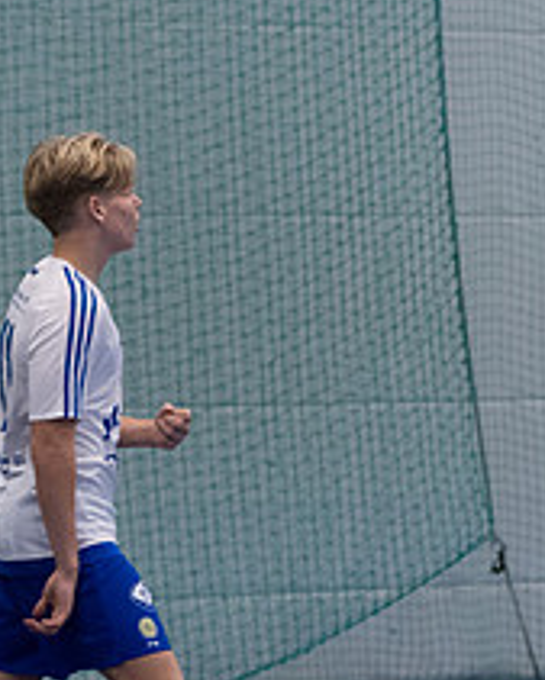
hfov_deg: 4.0
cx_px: 871
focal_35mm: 384
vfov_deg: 5.0
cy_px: 495
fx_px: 7737
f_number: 3.2
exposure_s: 1/400
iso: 2200
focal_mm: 95
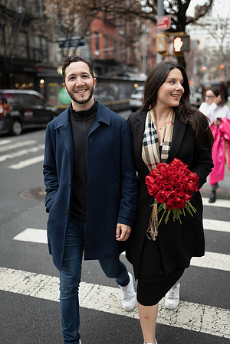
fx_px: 335
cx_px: 115
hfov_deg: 37.9
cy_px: 172
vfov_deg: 54.4
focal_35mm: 35
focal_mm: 35
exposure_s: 1/500
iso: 200
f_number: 1.6
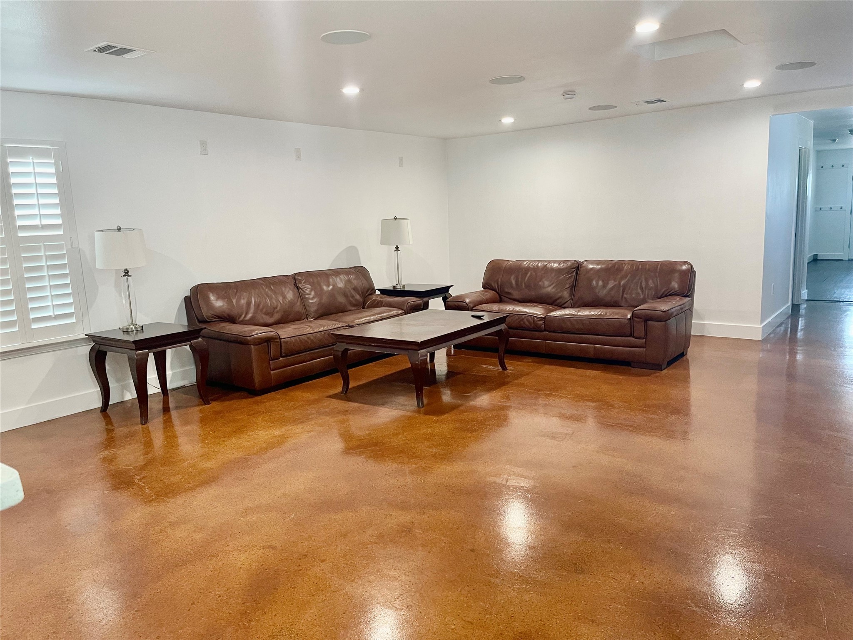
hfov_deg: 69.4
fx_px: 616
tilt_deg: -9.8
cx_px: 426
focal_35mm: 25
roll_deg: +3.2
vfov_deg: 54.9
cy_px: 320
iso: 250
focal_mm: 5.1
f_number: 1.6
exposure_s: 1/60
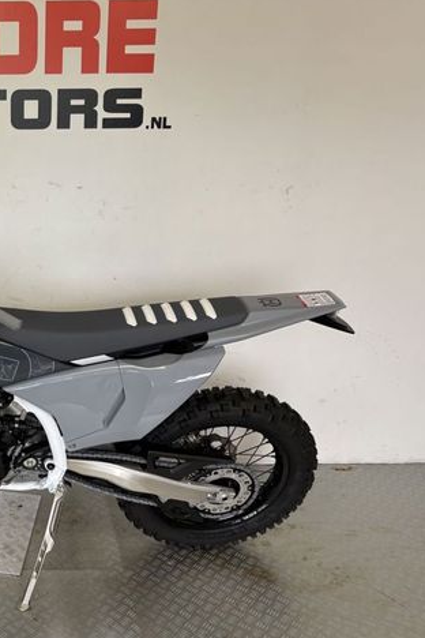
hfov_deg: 32.9
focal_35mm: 37
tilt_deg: -17.4
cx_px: -4
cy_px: 322
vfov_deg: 51.9
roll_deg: +1.5
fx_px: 655
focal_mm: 5.96
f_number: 1.6
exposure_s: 1/100
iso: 64
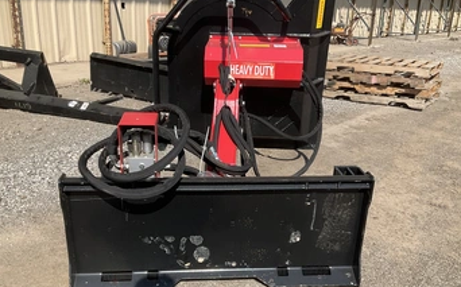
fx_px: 452
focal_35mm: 36
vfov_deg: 35.2
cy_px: 163
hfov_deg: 54.1
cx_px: 230
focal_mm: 3
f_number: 1.8
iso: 25
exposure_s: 1/1342
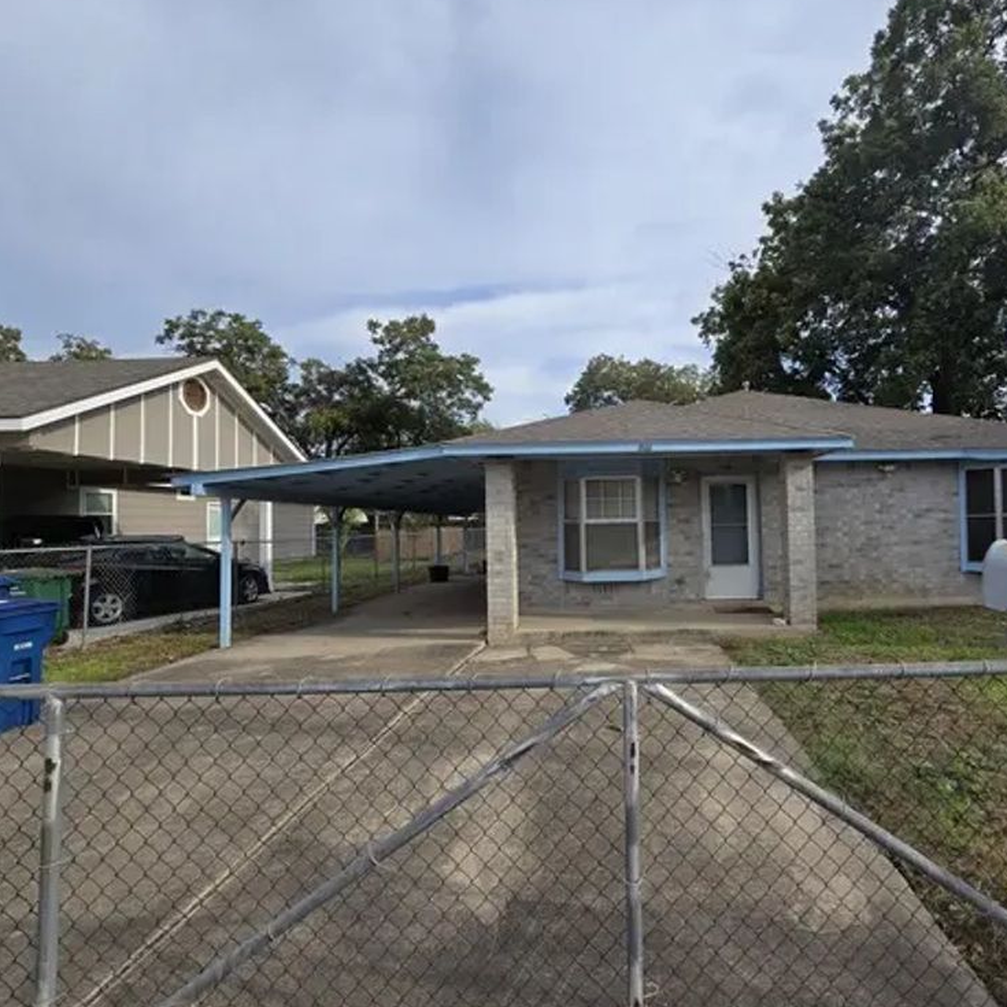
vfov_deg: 87.4
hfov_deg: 86.2
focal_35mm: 16
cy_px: 506
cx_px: 610
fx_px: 527
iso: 50
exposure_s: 1/1659
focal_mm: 2.2
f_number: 2.2
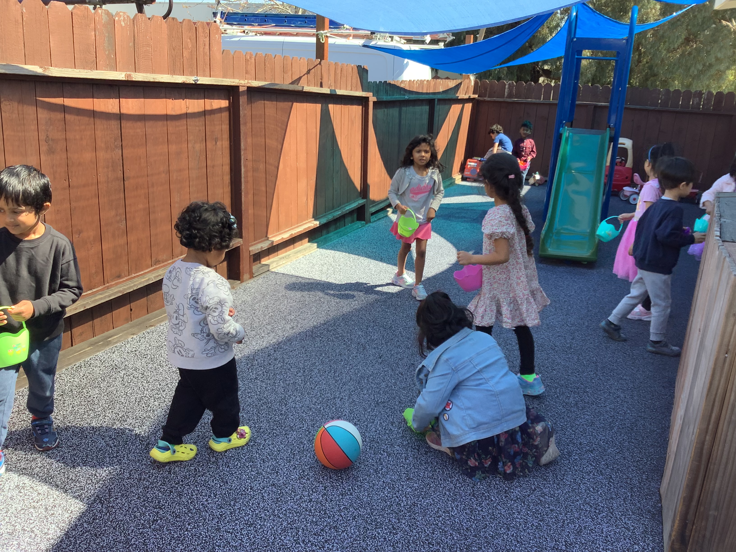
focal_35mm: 31
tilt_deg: -17.7
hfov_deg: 58.4
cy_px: 276
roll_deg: -1.4
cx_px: 368
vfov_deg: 45.4
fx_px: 659
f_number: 2.4
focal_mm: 3.3
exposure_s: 1/155
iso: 25
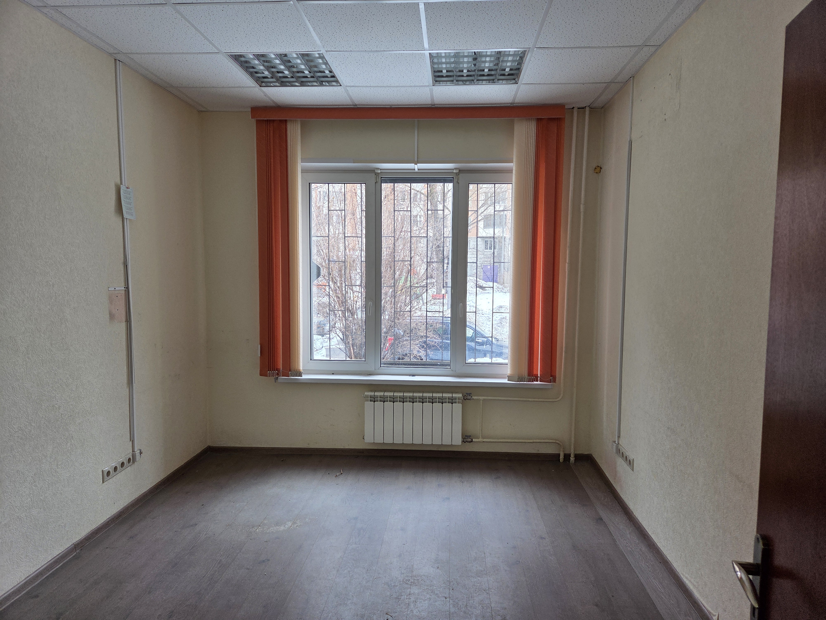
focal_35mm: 23
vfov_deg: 58.9
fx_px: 549
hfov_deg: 73.9
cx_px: 413
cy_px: 310
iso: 80
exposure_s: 1/180
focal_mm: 5.4
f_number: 1.8
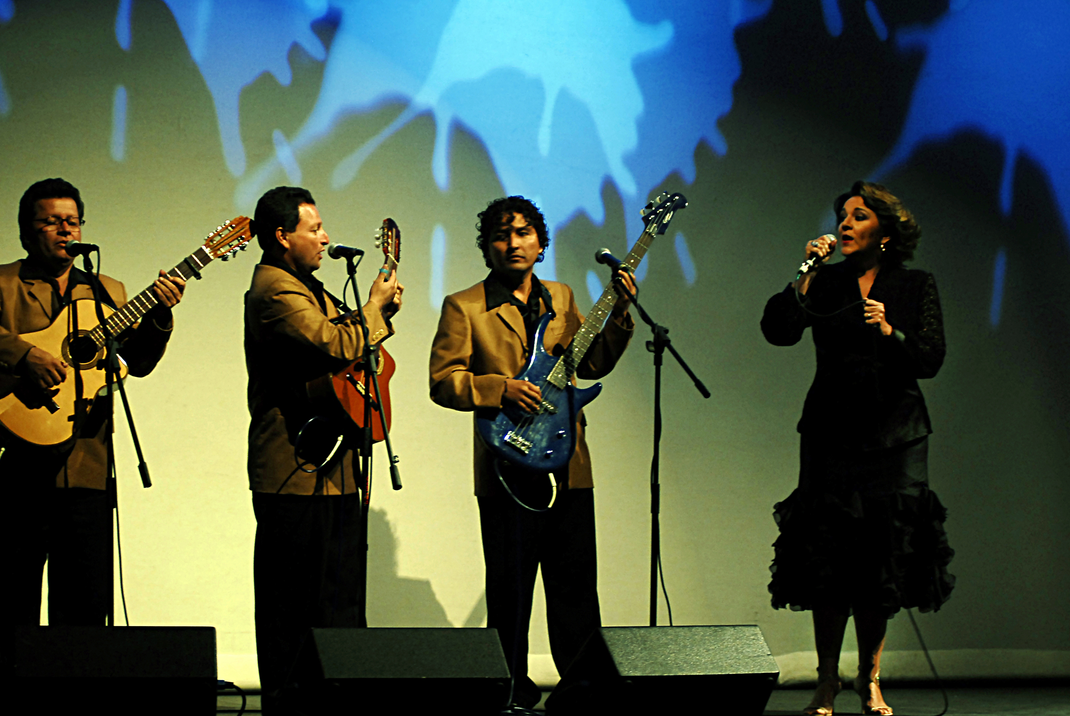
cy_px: 345
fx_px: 4315
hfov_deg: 14.1
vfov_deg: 9.5
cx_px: 483
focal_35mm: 145
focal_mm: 80
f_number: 2.8
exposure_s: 1/40
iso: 400
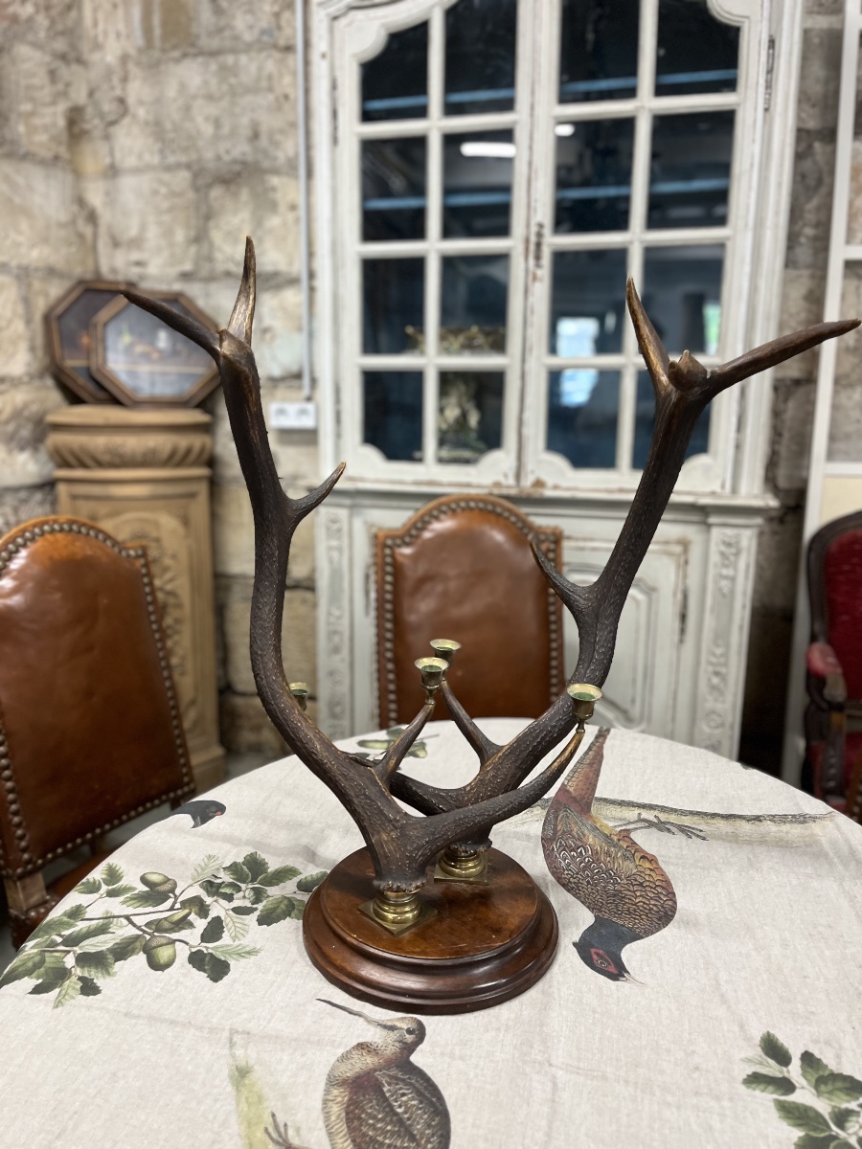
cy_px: 574
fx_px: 863
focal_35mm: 26
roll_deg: -0.8
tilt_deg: -12.3
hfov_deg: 53.1
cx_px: 431
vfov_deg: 67.3
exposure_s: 1/50
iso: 125
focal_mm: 5.1
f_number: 1.6
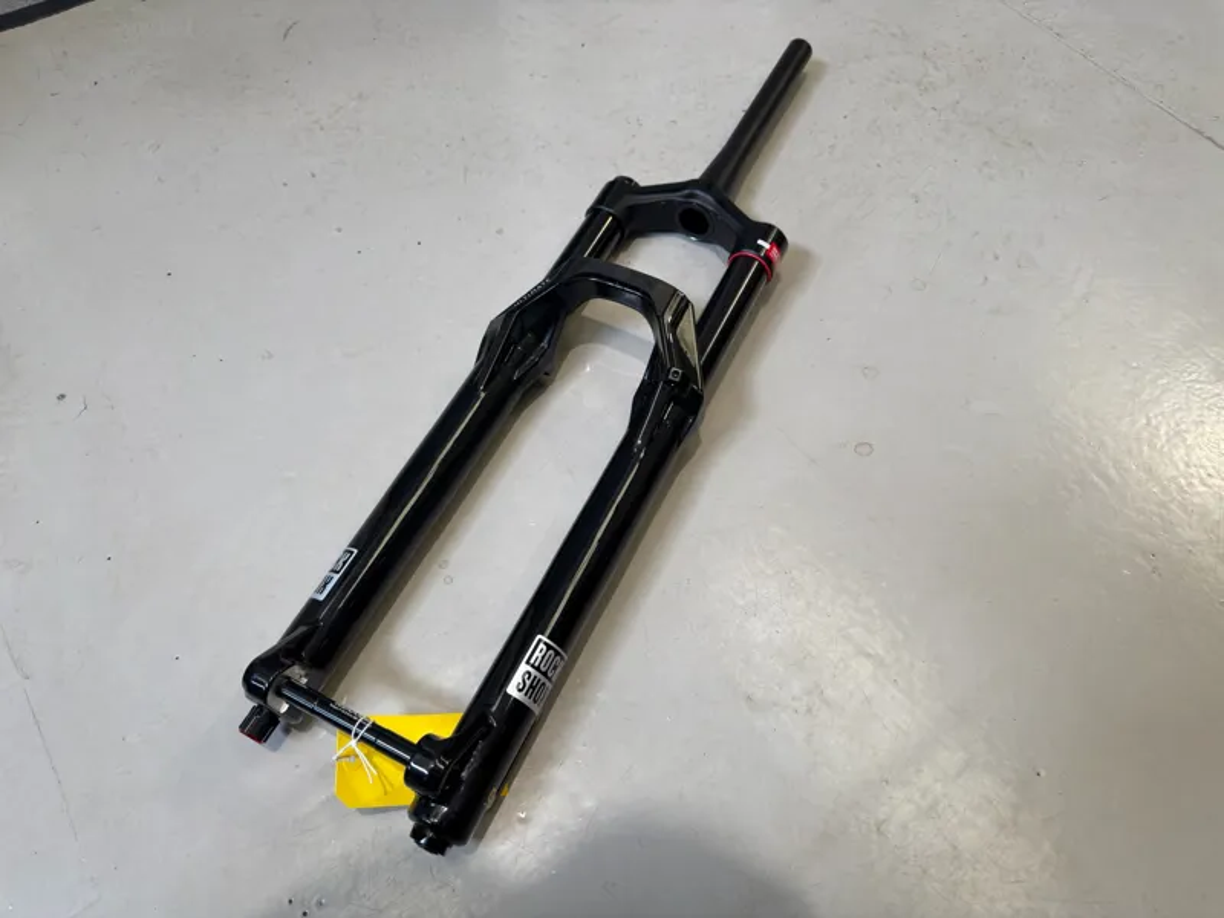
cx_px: 612
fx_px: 849
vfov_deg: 56.8
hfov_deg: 71.6
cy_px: 459
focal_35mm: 24
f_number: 1.78
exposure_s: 1/107
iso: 100
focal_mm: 6.76
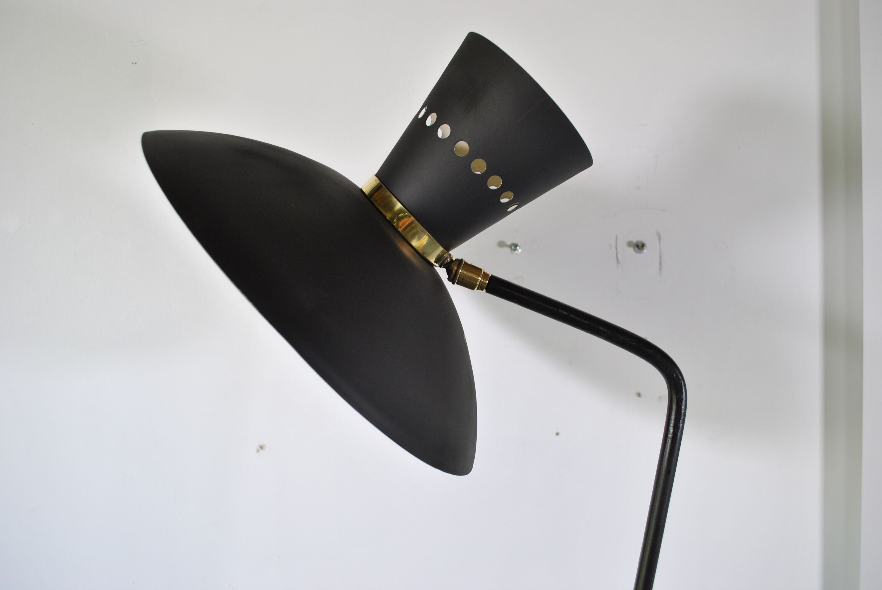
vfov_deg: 40.1
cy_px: 295
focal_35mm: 33
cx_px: 441
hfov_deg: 57.2
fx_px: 809
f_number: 5
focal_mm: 22
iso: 200
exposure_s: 1/60
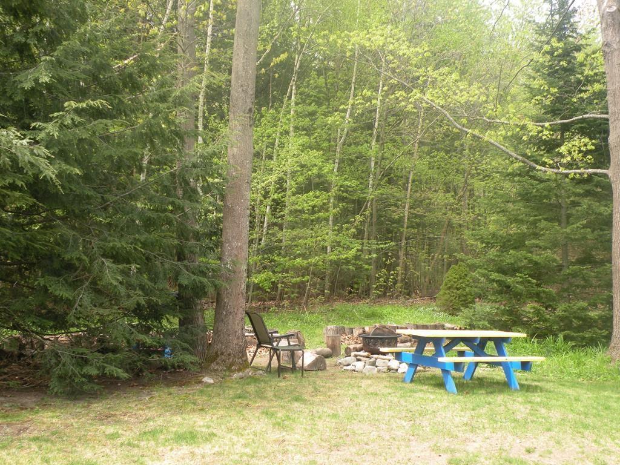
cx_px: 310
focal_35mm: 42
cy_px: 232
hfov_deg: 44.8
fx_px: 752
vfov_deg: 34.3
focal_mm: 7.4
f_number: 4
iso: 64
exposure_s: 1/75.5
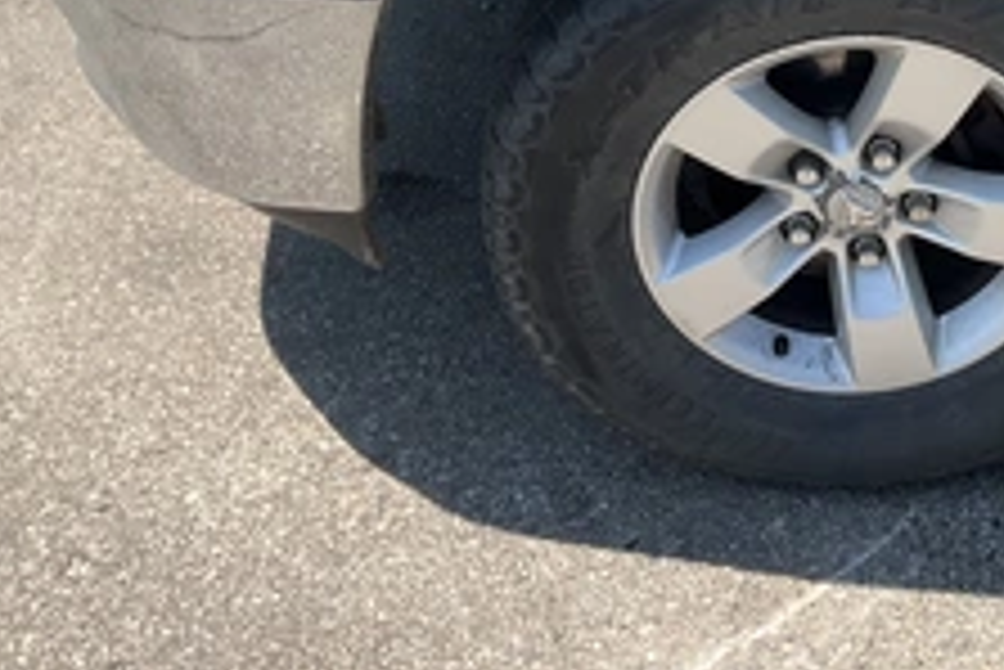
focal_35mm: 54
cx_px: 864
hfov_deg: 35.1
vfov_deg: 24.0
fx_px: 1507
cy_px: 4
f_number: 1.8
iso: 25
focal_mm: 3
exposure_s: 1/1451
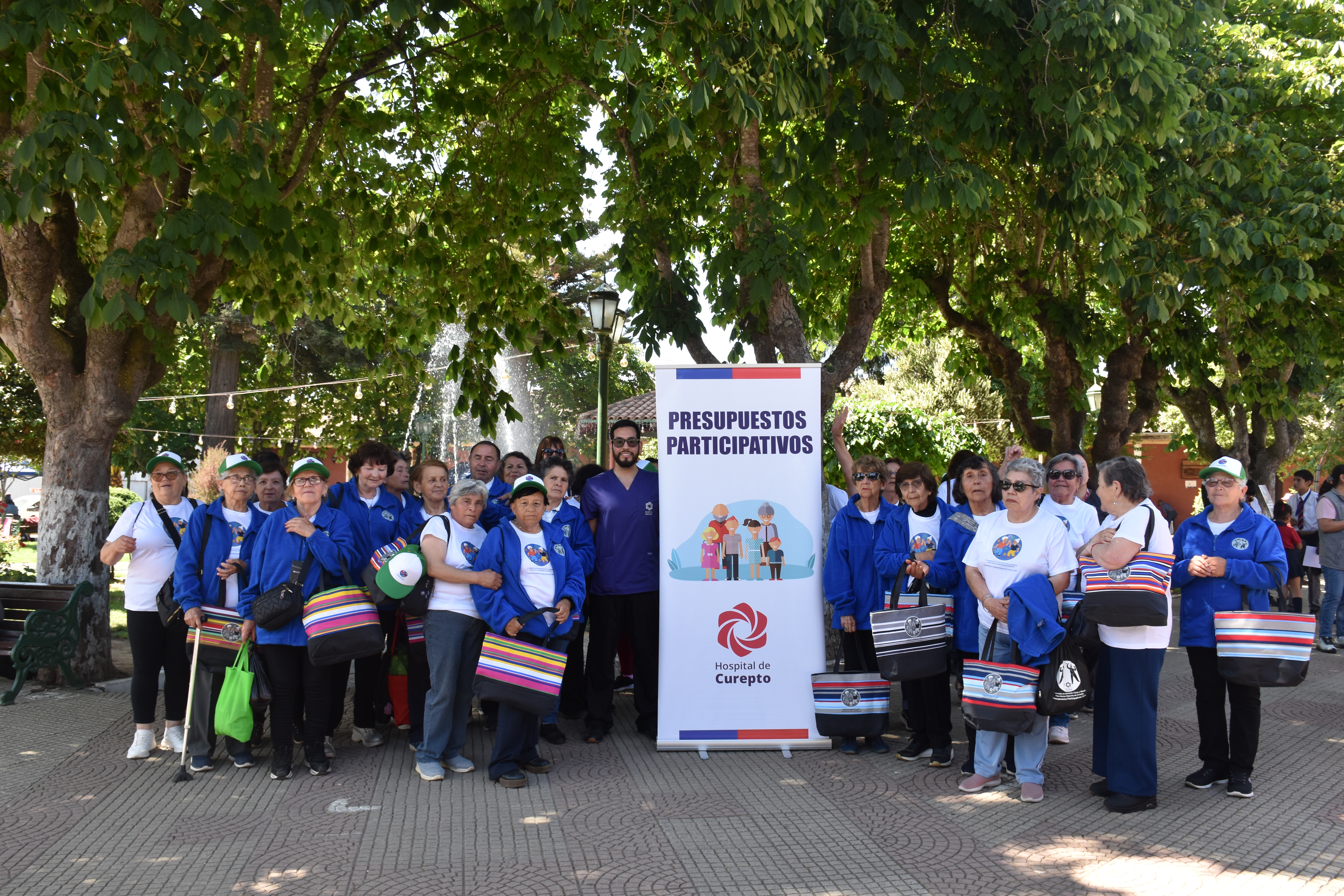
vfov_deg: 43.6
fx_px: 1120
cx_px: 672
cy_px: 448
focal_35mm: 30
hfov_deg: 61.9
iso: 400
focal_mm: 20
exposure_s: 1/200
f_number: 7.1
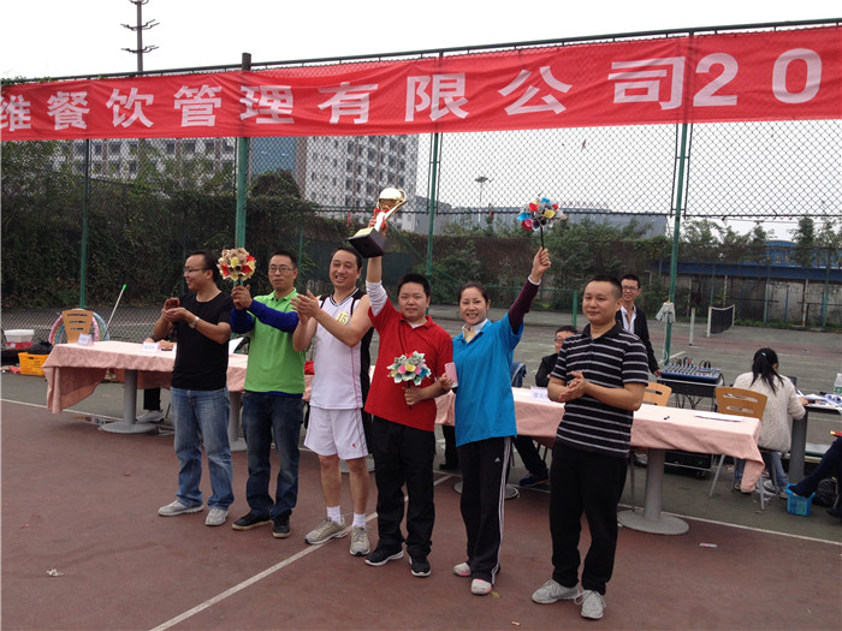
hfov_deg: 52.6
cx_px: 421
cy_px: 316
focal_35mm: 35
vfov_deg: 40.7
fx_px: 851
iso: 50
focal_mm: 4.28
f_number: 2.4
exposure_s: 1/890
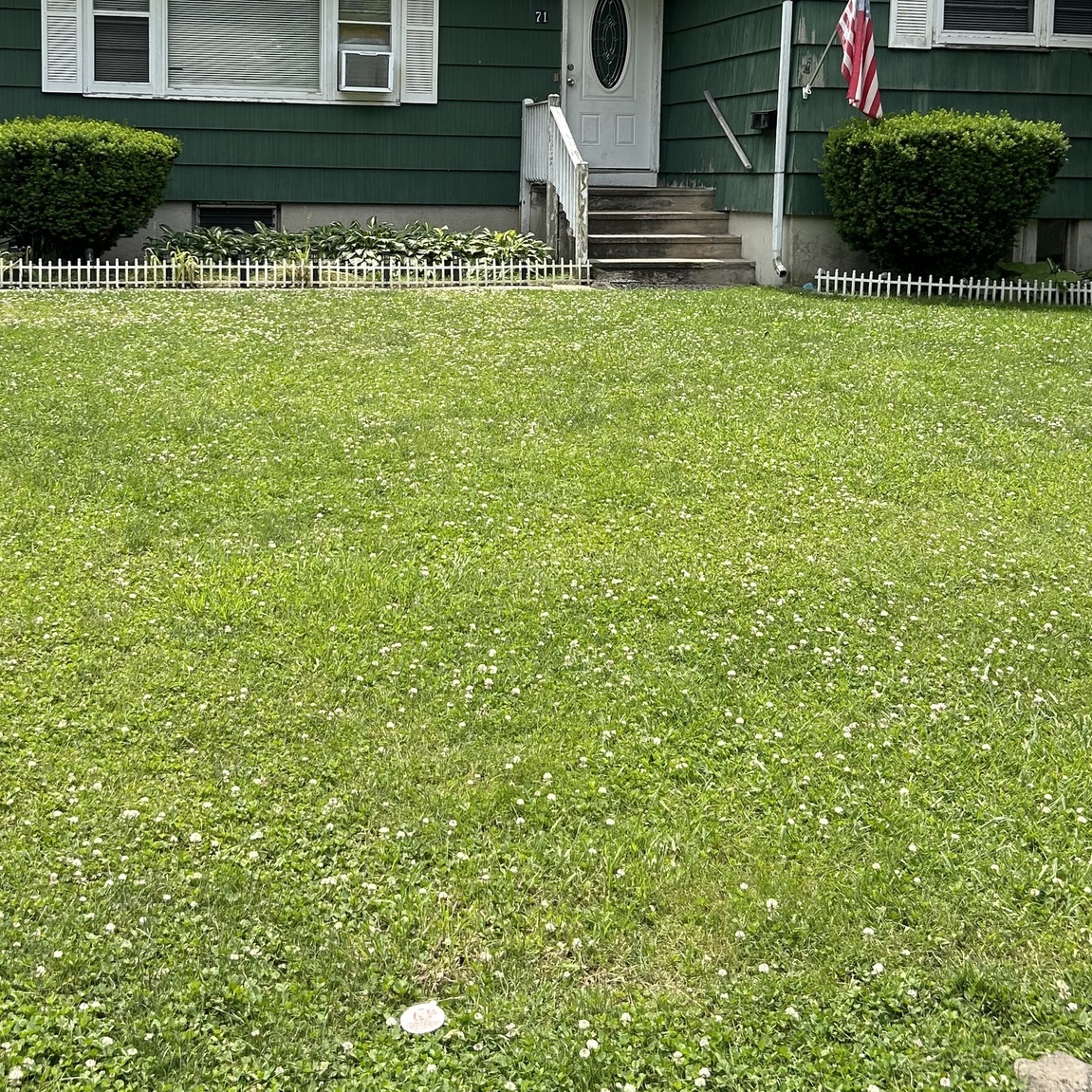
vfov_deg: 36.1
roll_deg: -1.5
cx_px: 490
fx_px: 1642
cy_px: 291
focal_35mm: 46
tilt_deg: -4.3
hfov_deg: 36.8
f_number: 1.5
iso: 50
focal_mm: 5.7
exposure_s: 1/1669
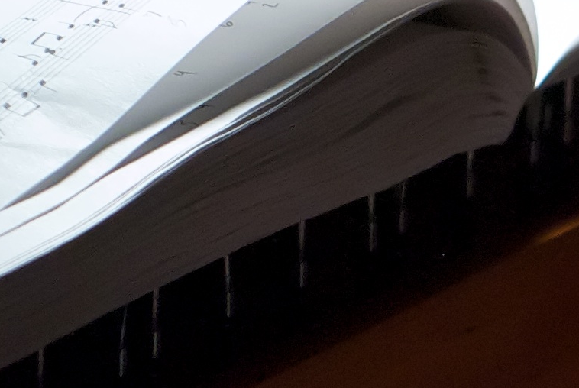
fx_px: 6169
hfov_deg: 5.2
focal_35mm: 383
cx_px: 1328
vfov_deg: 3.6
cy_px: 689
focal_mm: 50
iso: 800
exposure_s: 1/400
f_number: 4
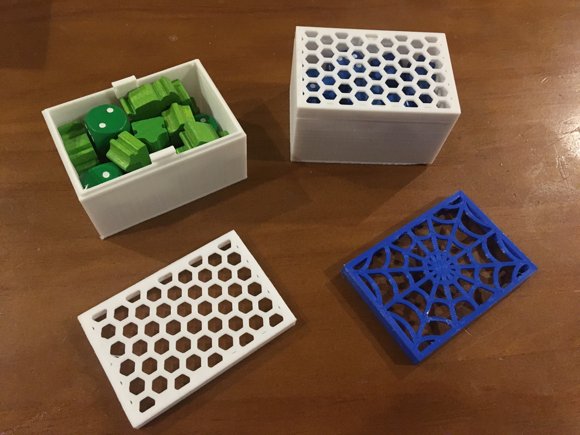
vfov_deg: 48.2
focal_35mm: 29
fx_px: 486
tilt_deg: -62.3
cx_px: 290
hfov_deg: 61.7
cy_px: 218
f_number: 2.2
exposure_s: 1/15
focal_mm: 4.15
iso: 250
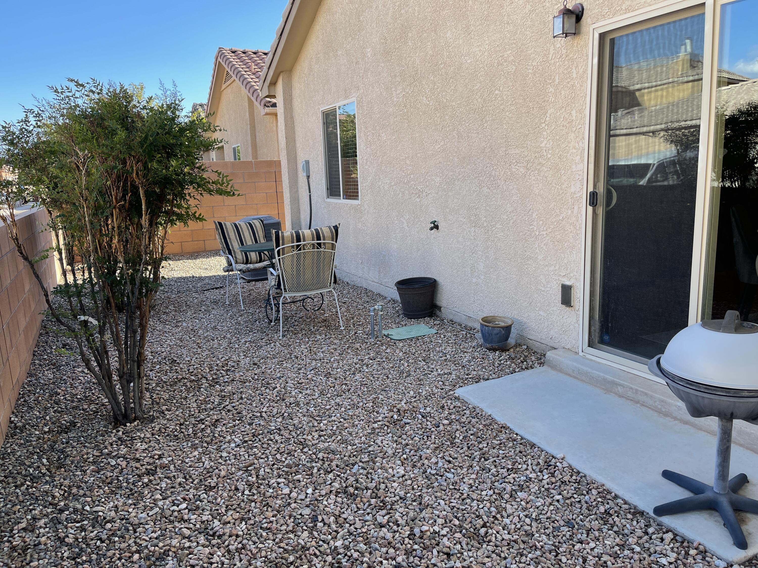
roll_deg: +2.1
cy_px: 284
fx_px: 569
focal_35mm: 26
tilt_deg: -11.6
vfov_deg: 53.1
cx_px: 379
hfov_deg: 67.3
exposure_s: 1/356
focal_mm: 5.1
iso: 32
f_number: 1.6
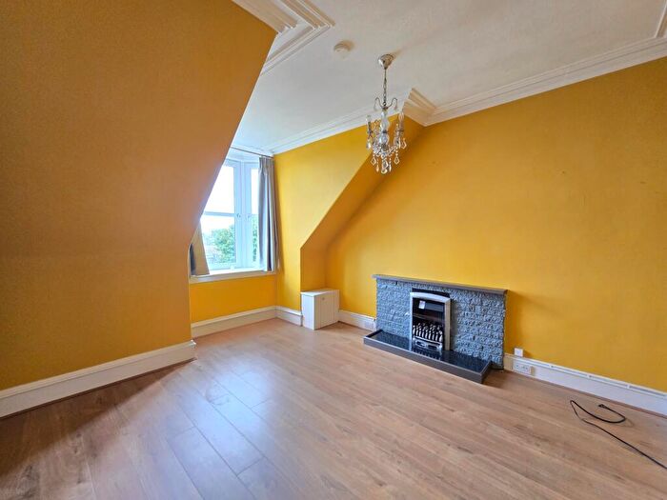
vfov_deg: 89.9
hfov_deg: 106.2
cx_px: 334
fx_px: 250
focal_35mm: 13
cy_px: 250
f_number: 2.2
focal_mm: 2.2
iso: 200
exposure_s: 1/50
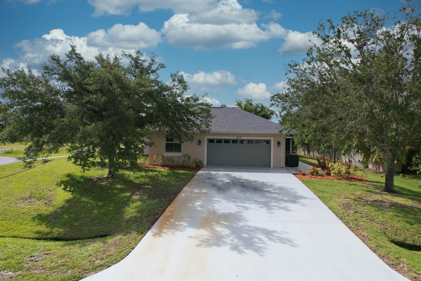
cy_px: 140
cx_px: 210
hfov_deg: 78.6
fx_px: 257
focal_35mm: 22
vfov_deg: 57.2
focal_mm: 8.4
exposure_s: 1/80
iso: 100
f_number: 2.8
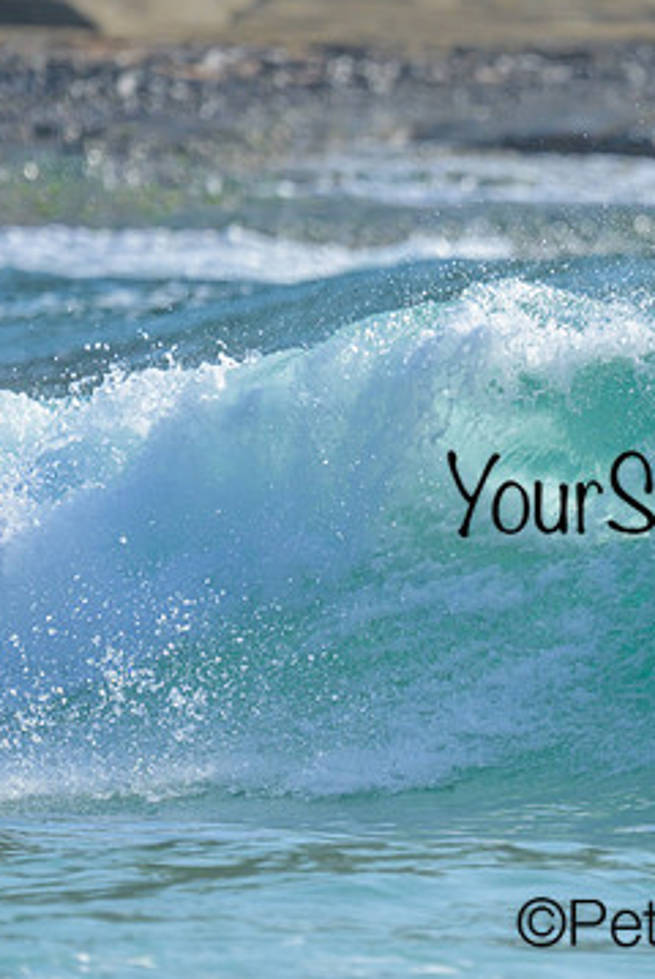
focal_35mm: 1732
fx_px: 47175
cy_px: 509
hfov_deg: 0.8
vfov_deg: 1.2
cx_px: 845
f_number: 6.3
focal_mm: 800
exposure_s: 1/2000
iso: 320
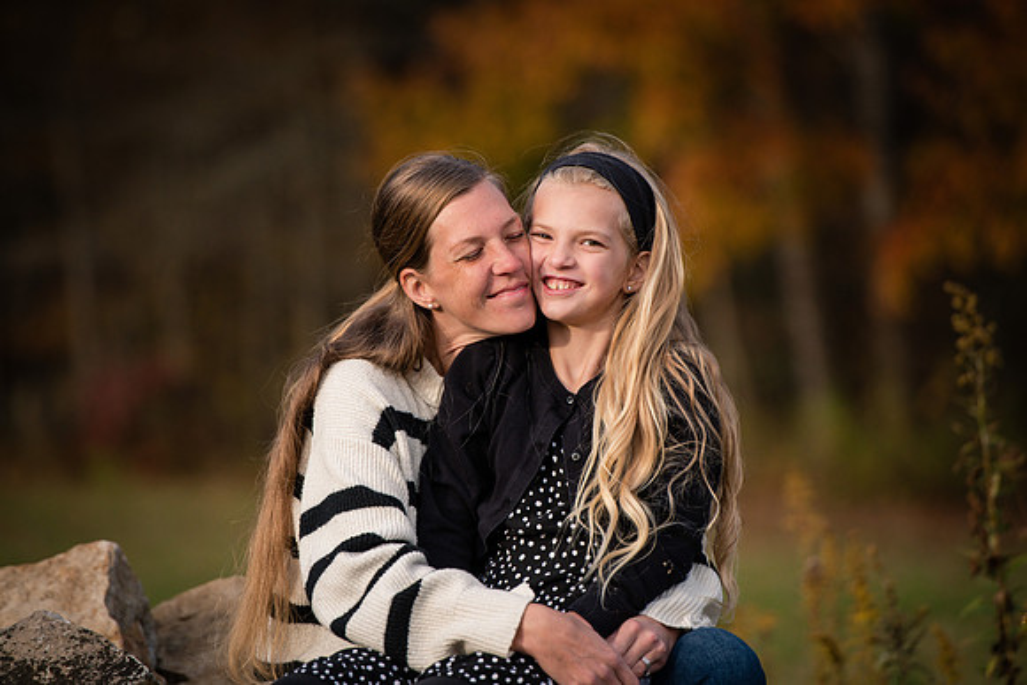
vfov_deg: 6.9
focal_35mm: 200
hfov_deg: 10.3
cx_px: 514
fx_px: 5707
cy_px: 342
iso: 500
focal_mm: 200
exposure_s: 1/2000
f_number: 3.5
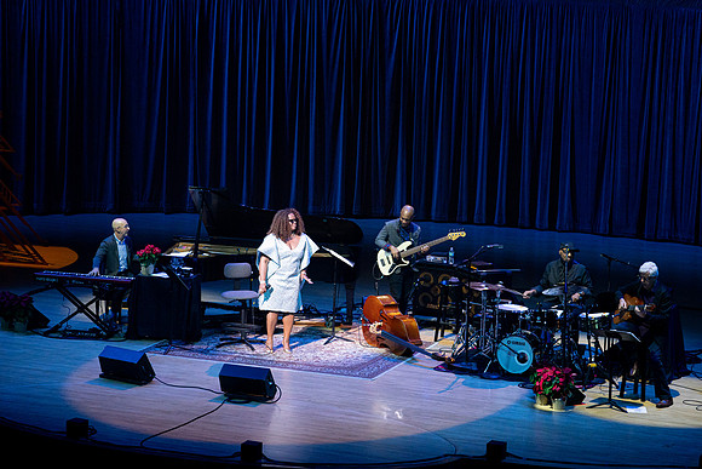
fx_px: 2360
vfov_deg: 11.3
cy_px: 234
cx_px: 351
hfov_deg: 16.9
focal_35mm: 121
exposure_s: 1/320
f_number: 5.6
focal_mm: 121
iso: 2500
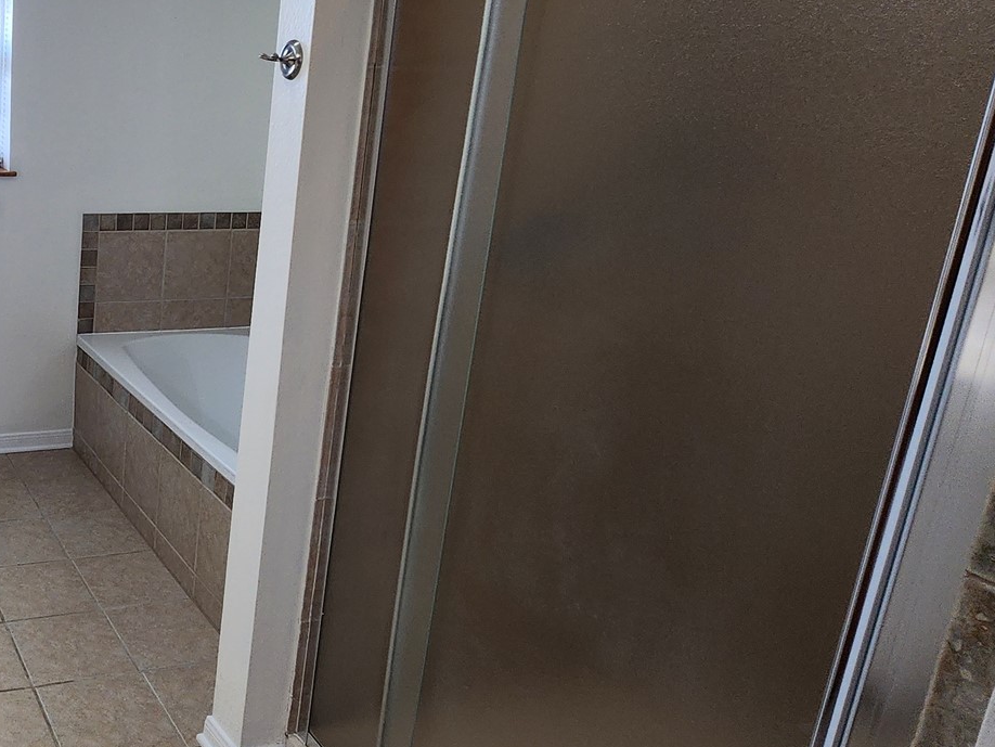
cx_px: 7
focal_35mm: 29
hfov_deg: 50.3
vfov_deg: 48.0
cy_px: 304
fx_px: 834
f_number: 2.2
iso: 125
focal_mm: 2.2
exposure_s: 1/60
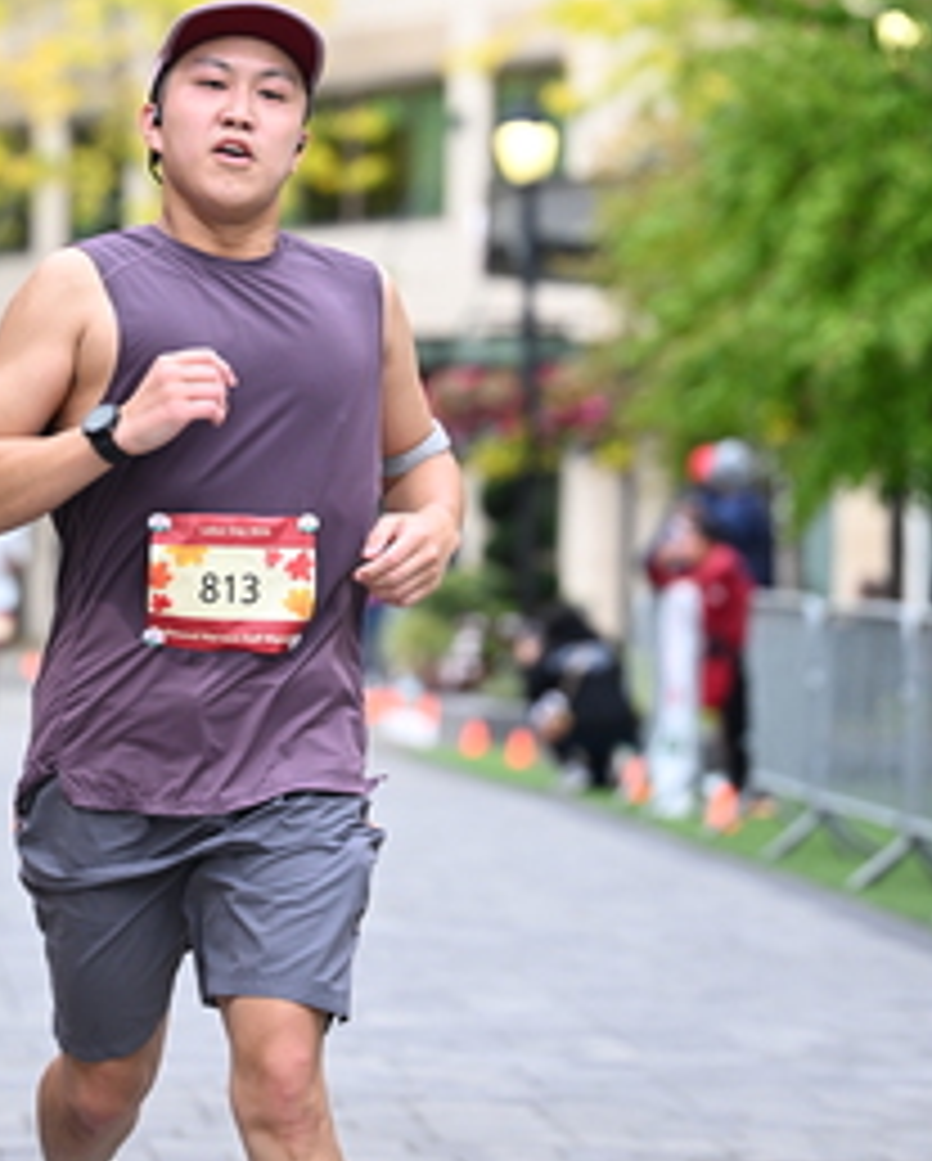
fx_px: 6884
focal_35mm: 200
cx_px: 295
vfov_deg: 9.6
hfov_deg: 7.7
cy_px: 212
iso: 1000
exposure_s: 1/1600
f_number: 2.8
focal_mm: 100
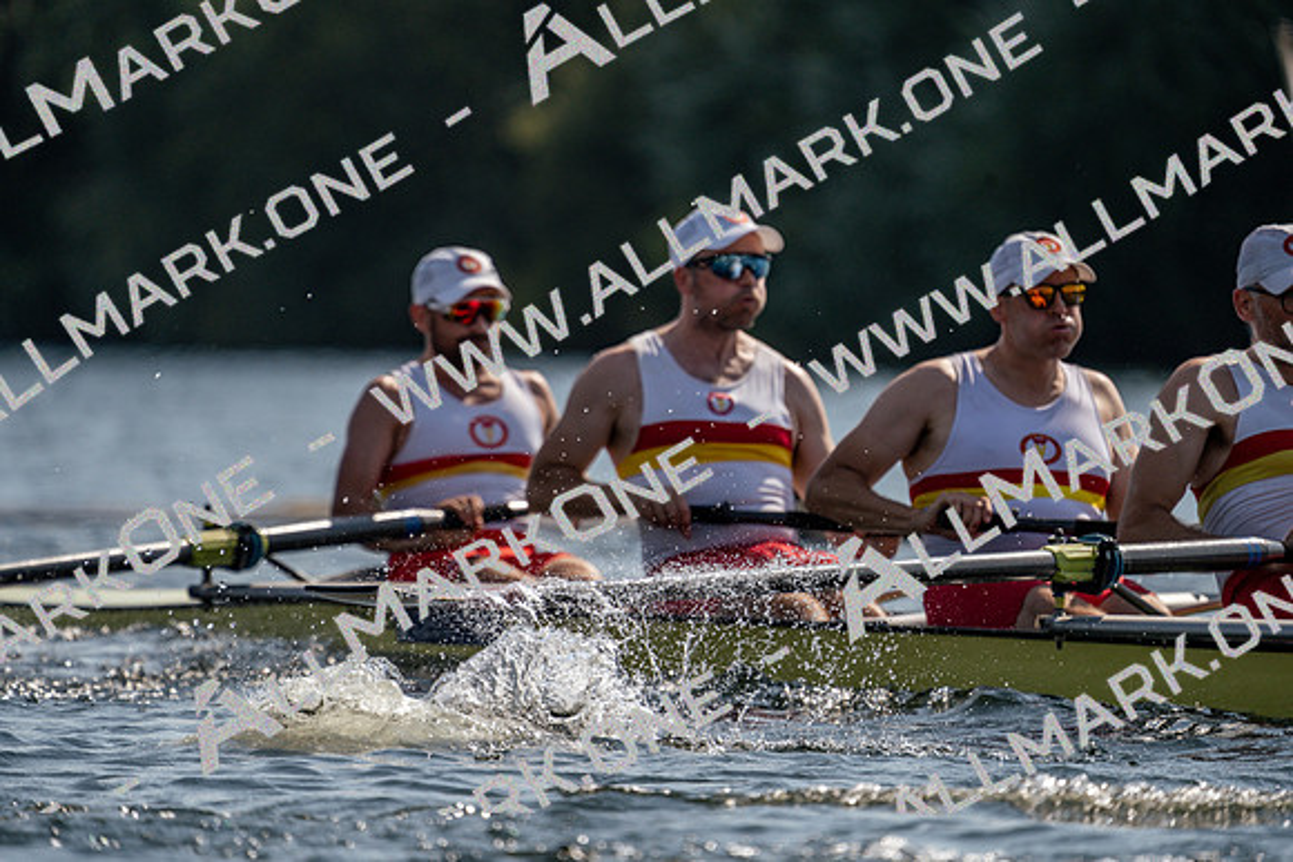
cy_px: 431
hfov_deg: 3.4
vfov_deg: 2.3
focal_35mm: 600
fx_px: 21554
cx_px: 646
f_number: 6.3
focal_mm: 600
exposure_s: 1/1600
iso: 160
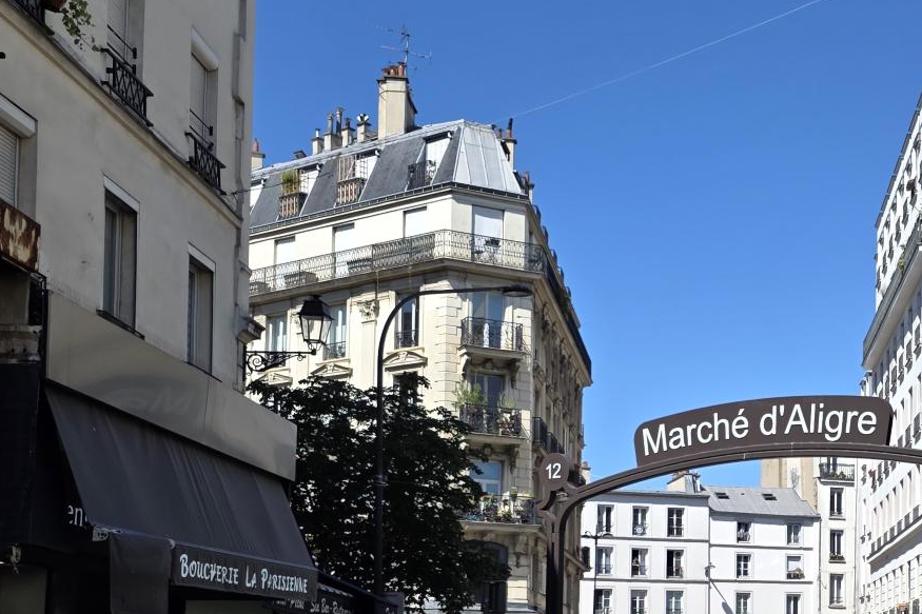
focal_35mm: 56
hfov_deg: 34.5
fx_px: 1434
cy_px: 558
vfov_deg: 23.5
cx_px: 745
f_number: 1.7
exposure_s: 1/4889
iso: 80
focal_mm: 6.3
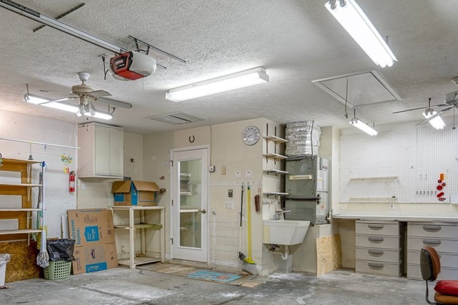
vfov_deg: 45.6
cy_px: 207
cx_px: 193
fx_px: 356
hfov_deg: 65.1
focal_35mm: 28
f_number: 9
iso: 320
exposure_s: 1/5
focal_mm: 17
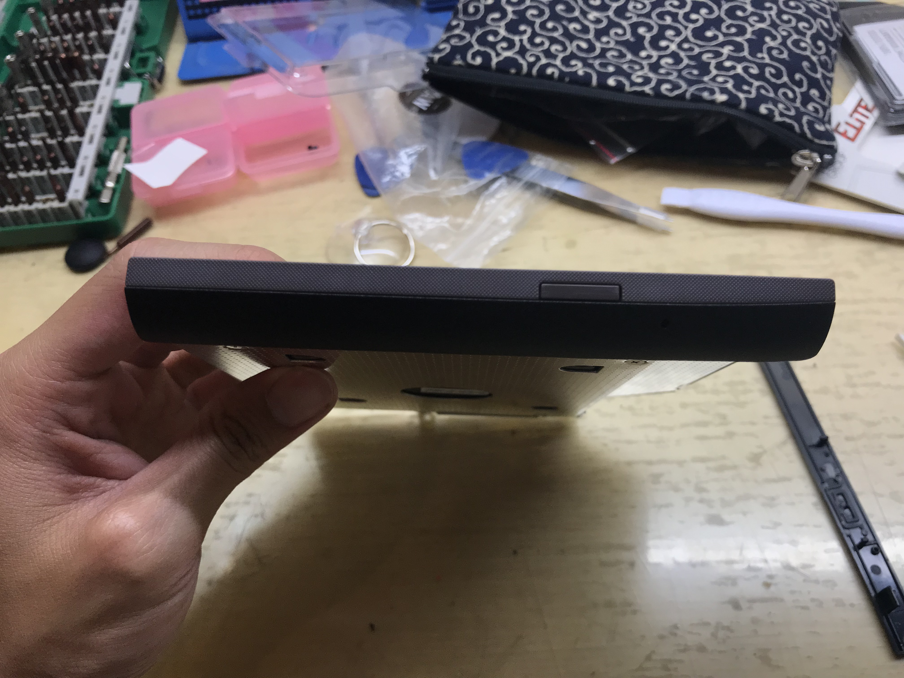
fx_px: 731
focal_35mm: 28
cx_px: 452
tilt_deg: -54.2
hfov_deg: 63.4
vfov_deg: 49.7
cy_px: 339
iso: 40
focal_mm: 3.99
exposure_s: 1/120
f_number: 1.8
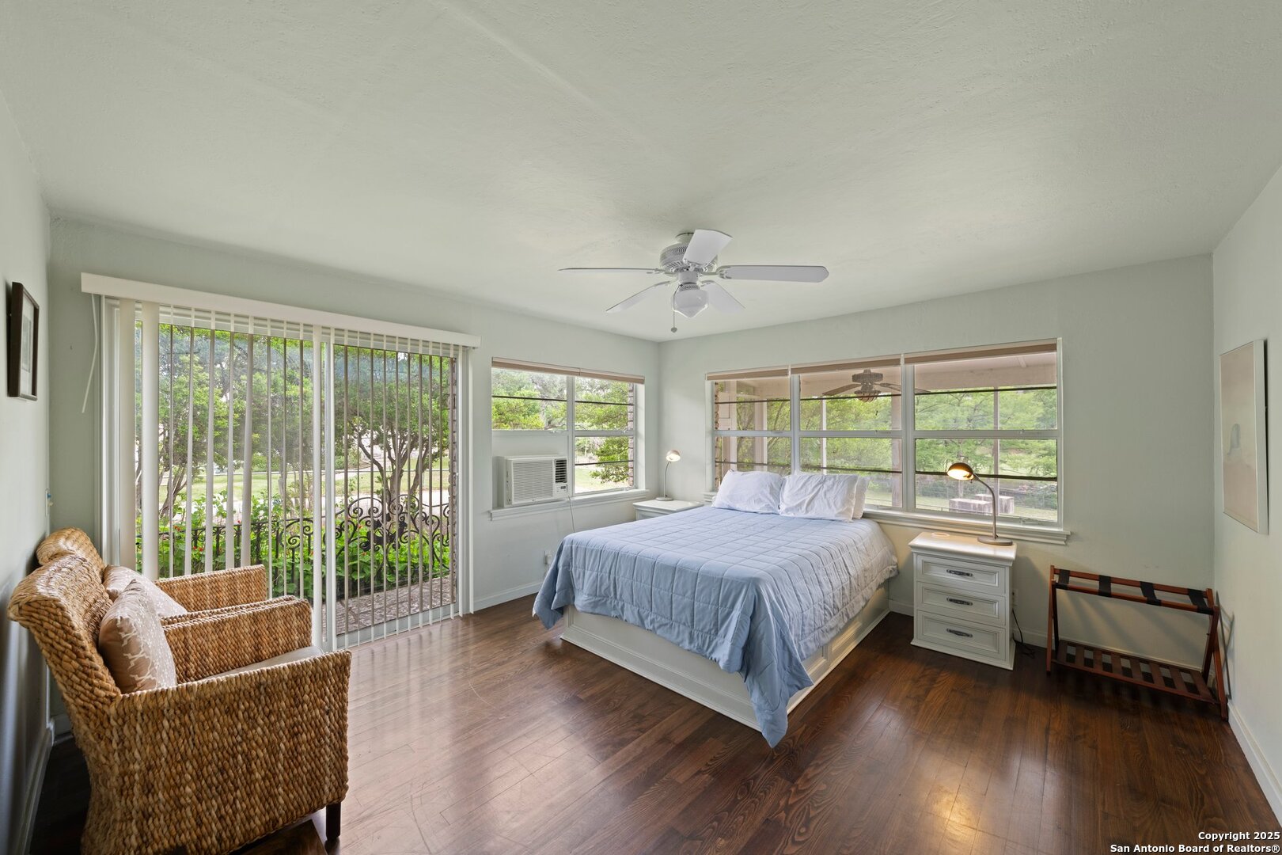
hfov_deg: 108.3
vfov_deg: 85.4
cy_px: 428
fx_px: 463
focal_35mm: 13
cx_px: 641
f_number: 7.1
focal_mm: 13
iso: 100
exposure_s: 1/1.67
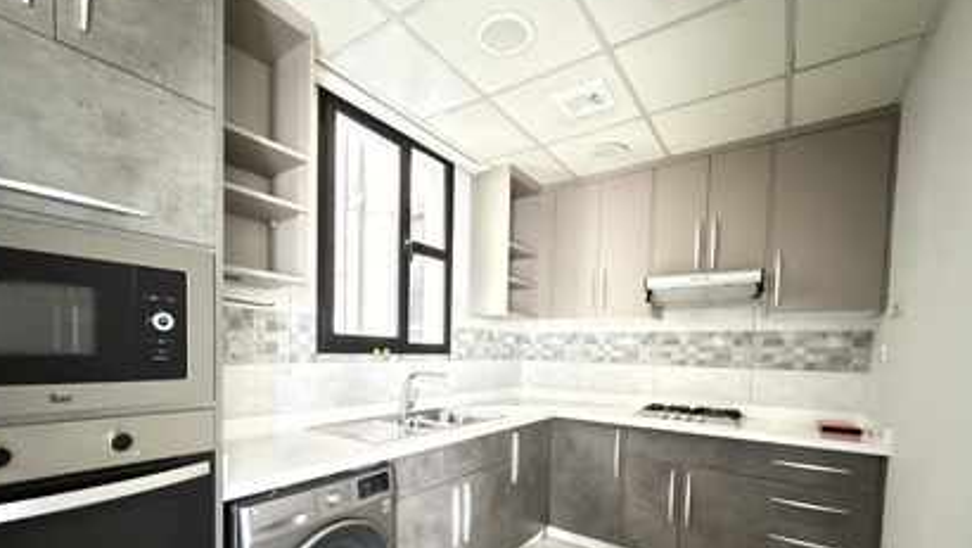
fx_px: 438
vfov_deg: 62.2
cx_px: 473
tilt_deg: -3.6
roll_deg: -1.1
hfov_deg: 95.9
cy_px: 371
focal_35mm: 17
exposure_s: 1/15
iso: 3200
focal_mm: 2.22
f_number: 2.2
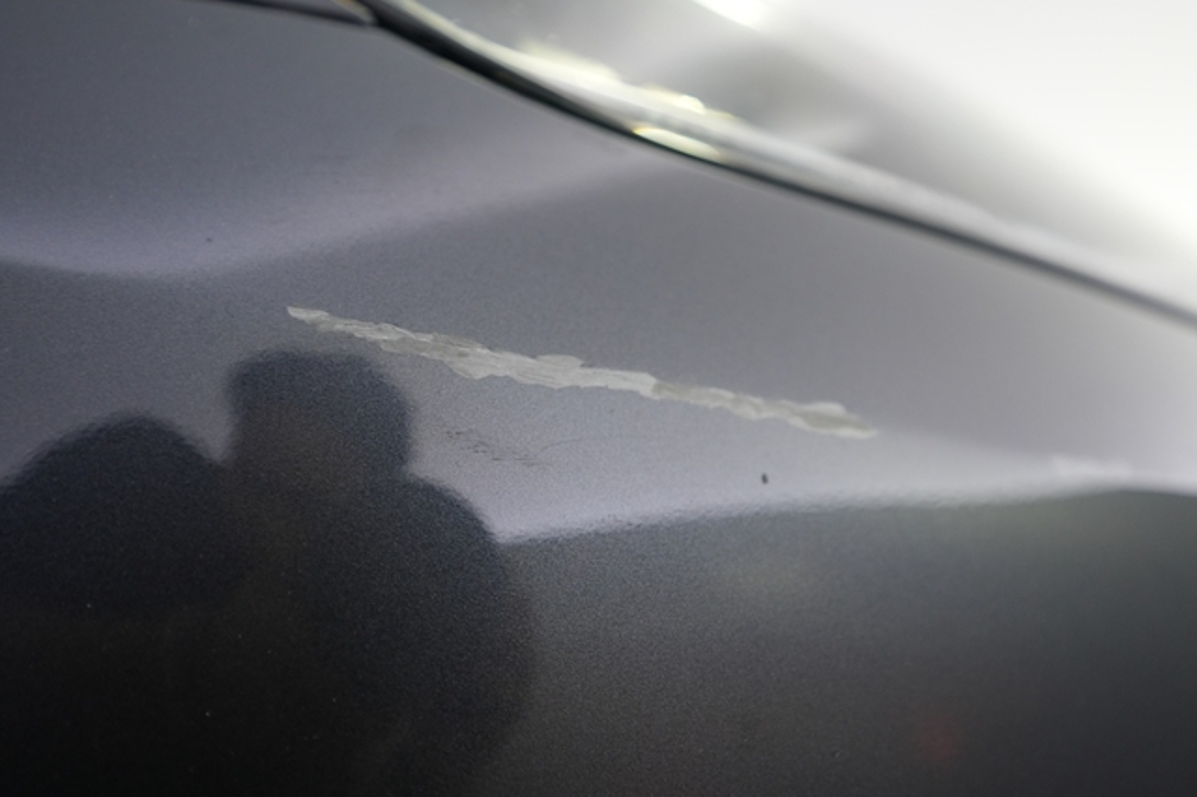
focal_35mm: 28
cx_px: 598
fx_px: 930
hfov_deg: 65.5
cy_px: 398
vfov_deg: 46.4
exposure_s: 1/60
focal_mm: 28
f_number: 3.2
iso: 1600
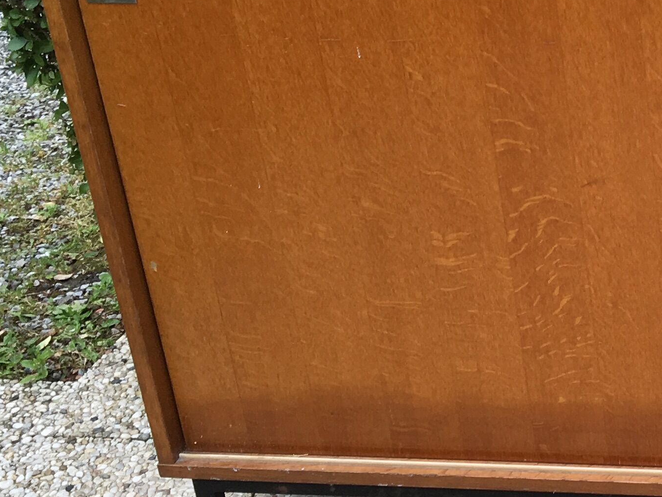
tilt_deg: -23.3
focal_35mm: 87
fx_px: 1664
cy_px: 171
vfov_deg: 16.9
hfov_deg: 20.4
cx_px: 889
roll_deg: +2.6
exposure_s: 1/265
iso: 25
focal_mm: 4.15
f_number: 2.2
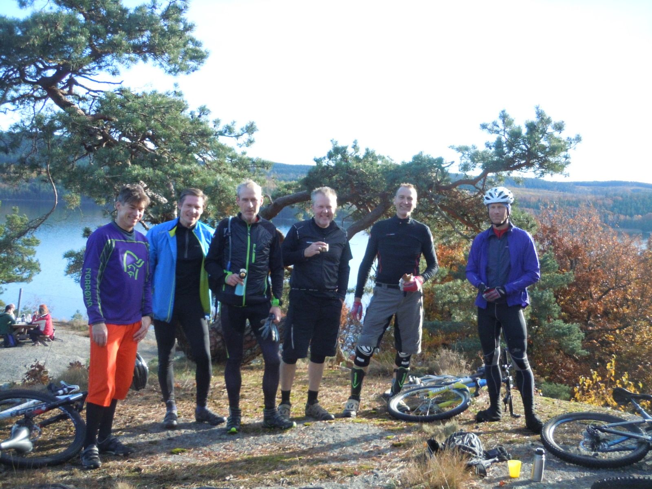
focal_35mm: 45
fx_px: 848
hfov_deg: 42.1
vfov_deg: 32.2
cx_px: 326
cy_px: 244
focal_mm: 8.1
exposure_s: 1/640
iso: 400
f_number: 3.8
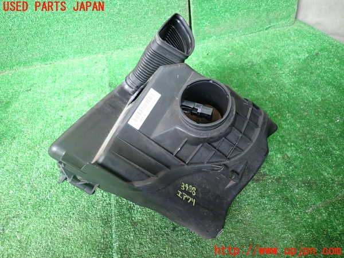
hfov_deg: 69.4
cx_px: 172
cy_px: 129
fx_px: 248
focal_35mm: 25
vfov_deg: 54.9
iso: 200
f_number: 2
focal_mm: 4.5
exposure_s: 1/30
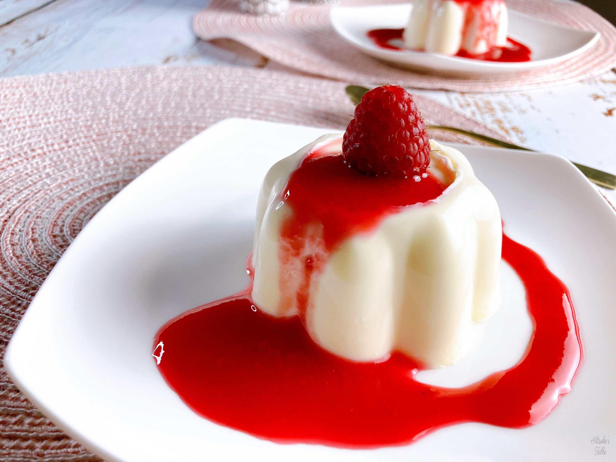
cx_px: 308
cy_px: 231
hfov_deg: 63.4
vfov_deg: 49.7
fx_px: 498
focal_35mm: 28
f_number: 1.8
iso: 64
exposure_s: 1/100
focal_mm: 3.99
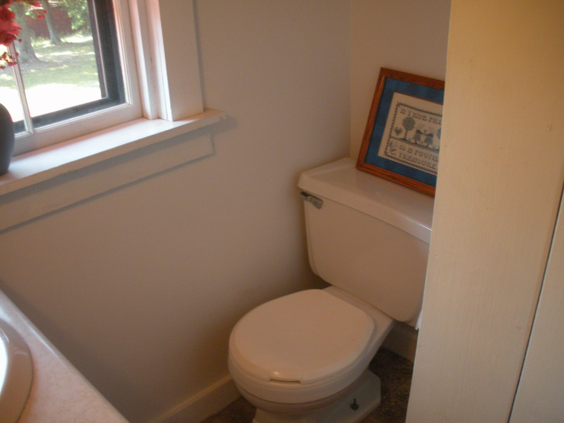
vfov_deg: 40.7
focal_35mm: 35
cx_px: 282
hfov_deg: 52.6
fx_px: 570
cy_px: 212
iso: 257
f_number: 3.5
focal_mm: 6.3
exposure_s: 1/60.5
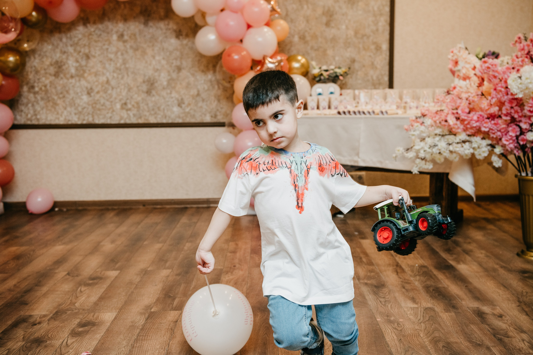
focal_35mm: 46
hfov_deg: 42.7
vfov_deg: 29.2
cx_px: 266
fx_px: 681
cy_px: 178
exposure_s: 1/160
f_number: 4
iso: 250
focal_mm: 45
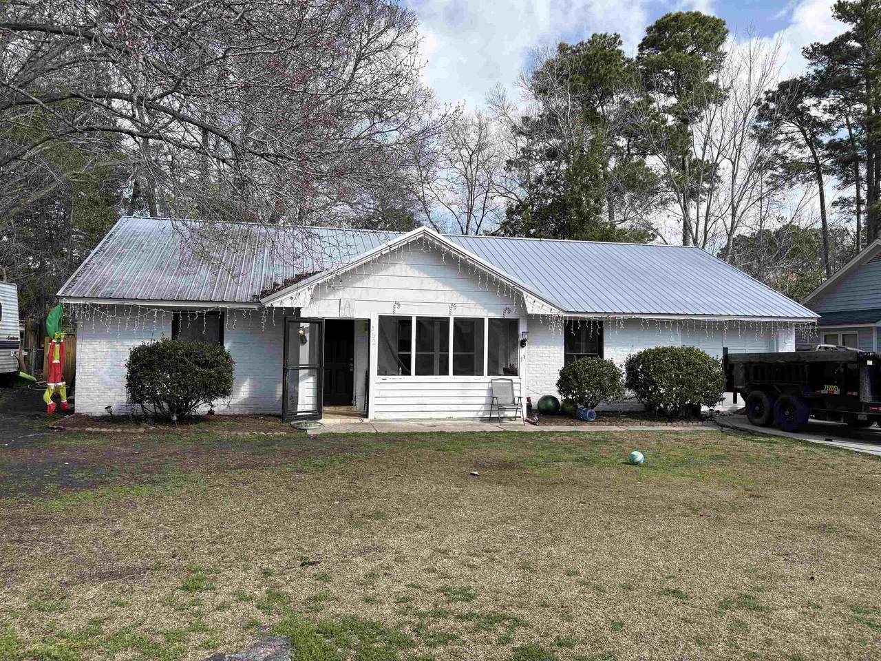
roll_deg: -0.8
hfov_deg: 67.3
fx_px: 662
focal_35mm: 26
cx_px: 440
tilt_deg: +2.2
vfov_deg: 53.1
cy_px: 330
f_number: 1.6
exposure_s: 1/2141
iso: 50
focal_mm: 5.96
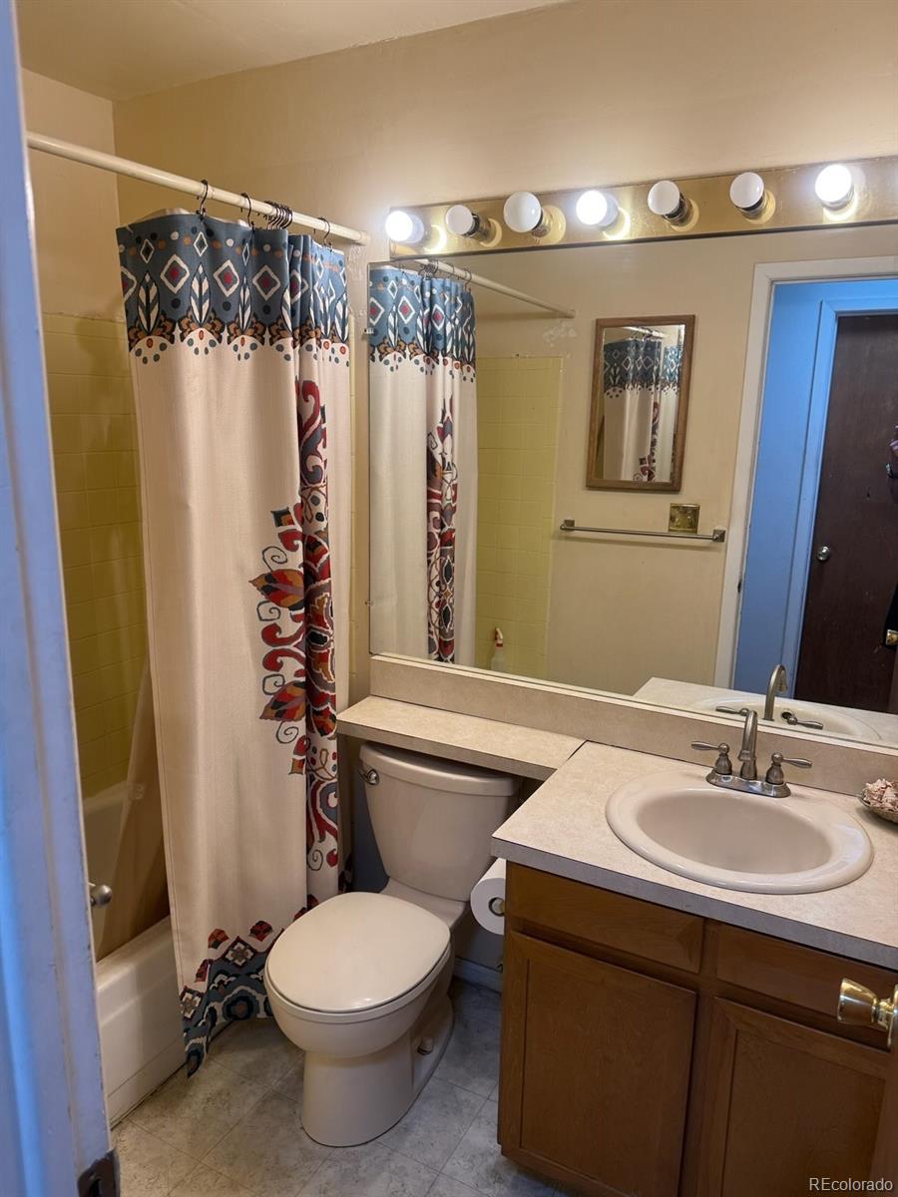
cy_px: 598
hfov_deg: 56.8
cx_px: 449
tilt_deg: -13.1
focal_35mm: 24
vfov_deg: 71.6
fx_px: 830
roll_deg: -1.2
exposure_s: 1/120
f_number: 1.78
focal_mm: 6.76
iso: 100
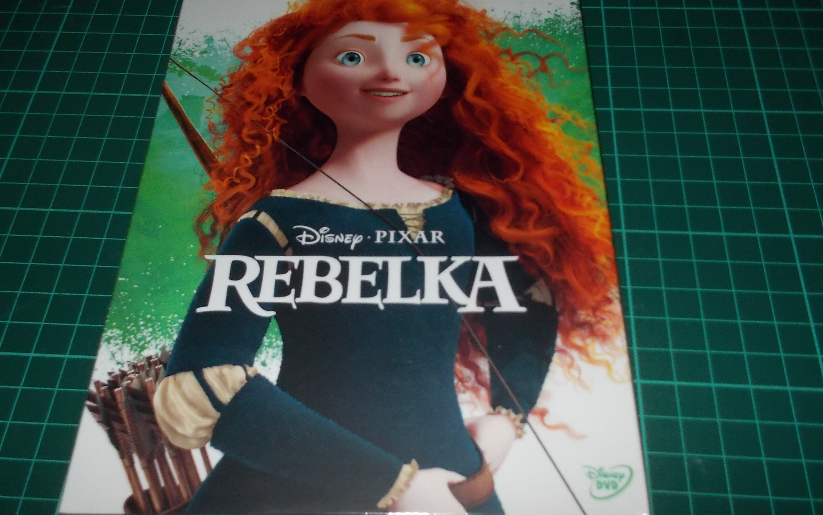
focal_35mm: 32
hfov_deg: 59.7
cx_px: 418
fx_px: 718
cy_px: 283
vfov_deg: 39.4
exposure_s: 1/30
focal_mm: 4.1
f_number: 3.3
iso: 200
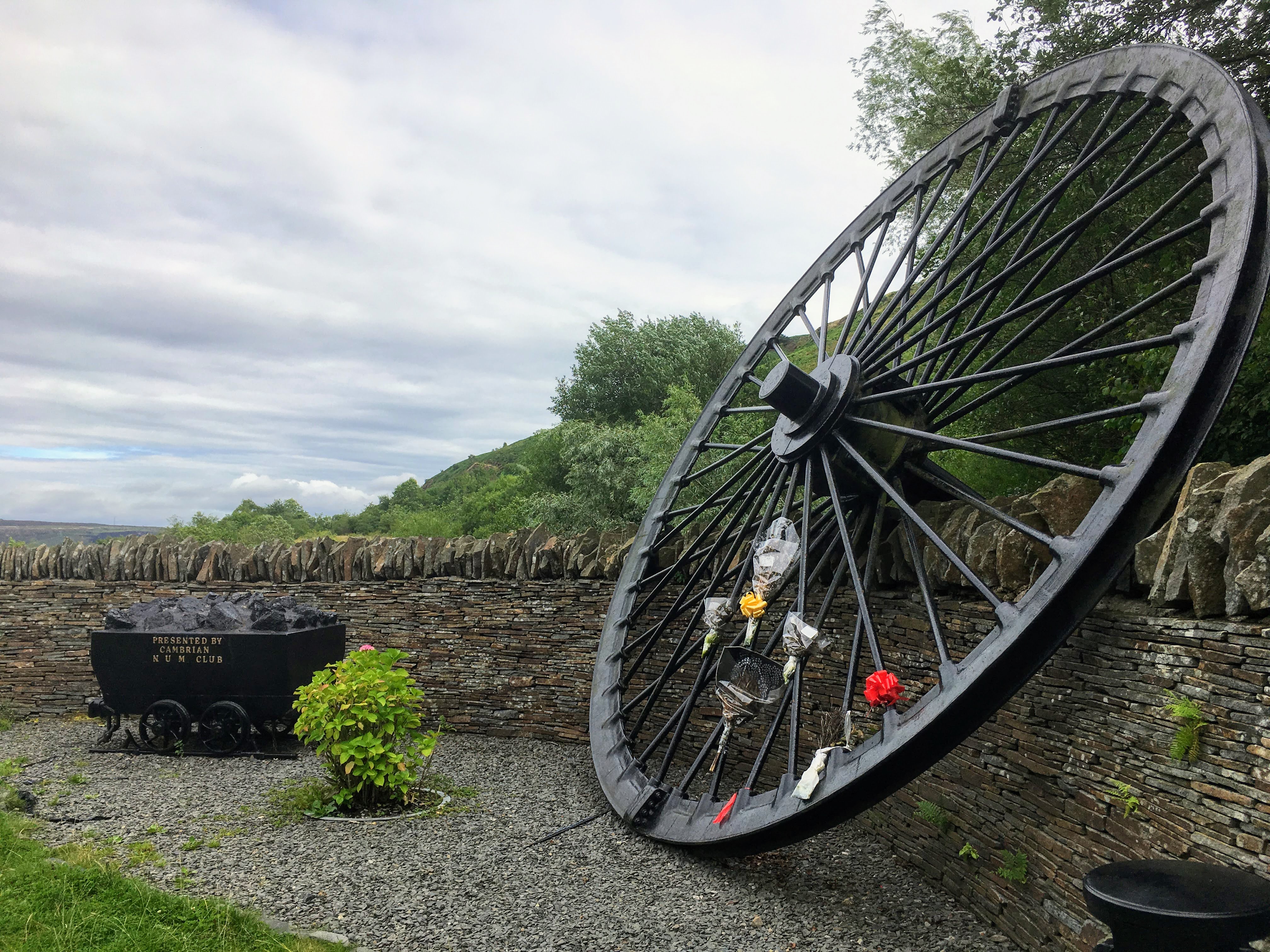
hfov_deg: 61.7
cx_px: 635
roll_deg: -0.2
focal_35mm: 29
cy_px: 476
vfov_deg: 48.2
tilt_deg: +3.6
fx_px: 1064
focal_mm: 4.15
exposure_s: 1/1202
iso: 25
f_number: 2.2
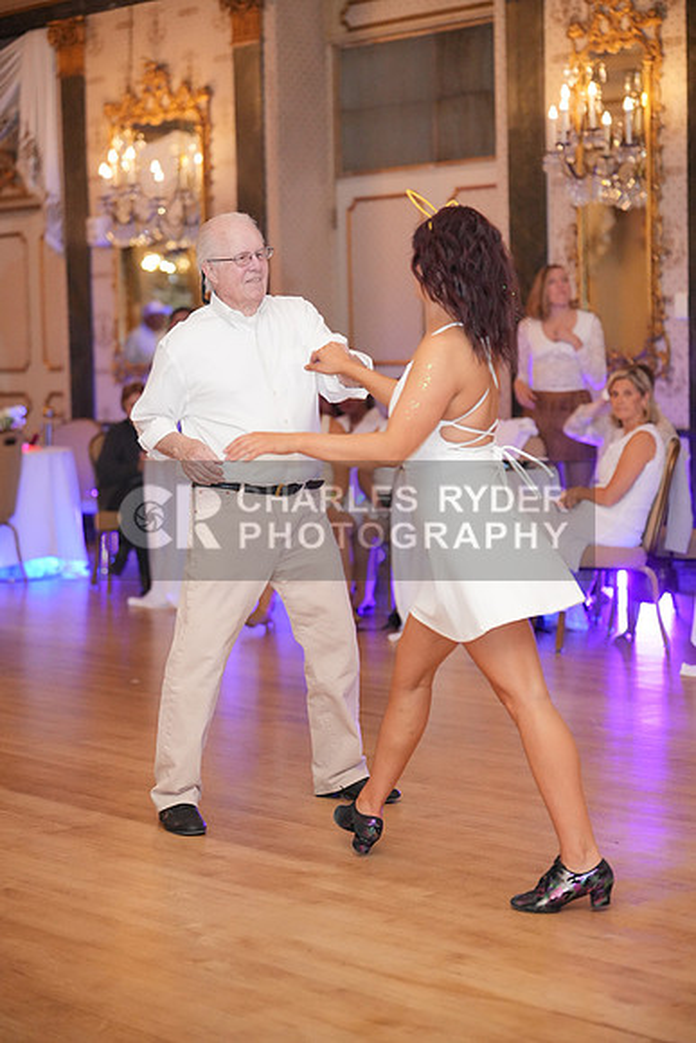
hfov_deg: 20.0
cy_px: 522
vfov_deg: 29.6
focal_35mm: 68
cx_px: 348
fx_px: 1971
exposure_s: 1/250
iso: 6400
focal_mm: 68
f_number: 2
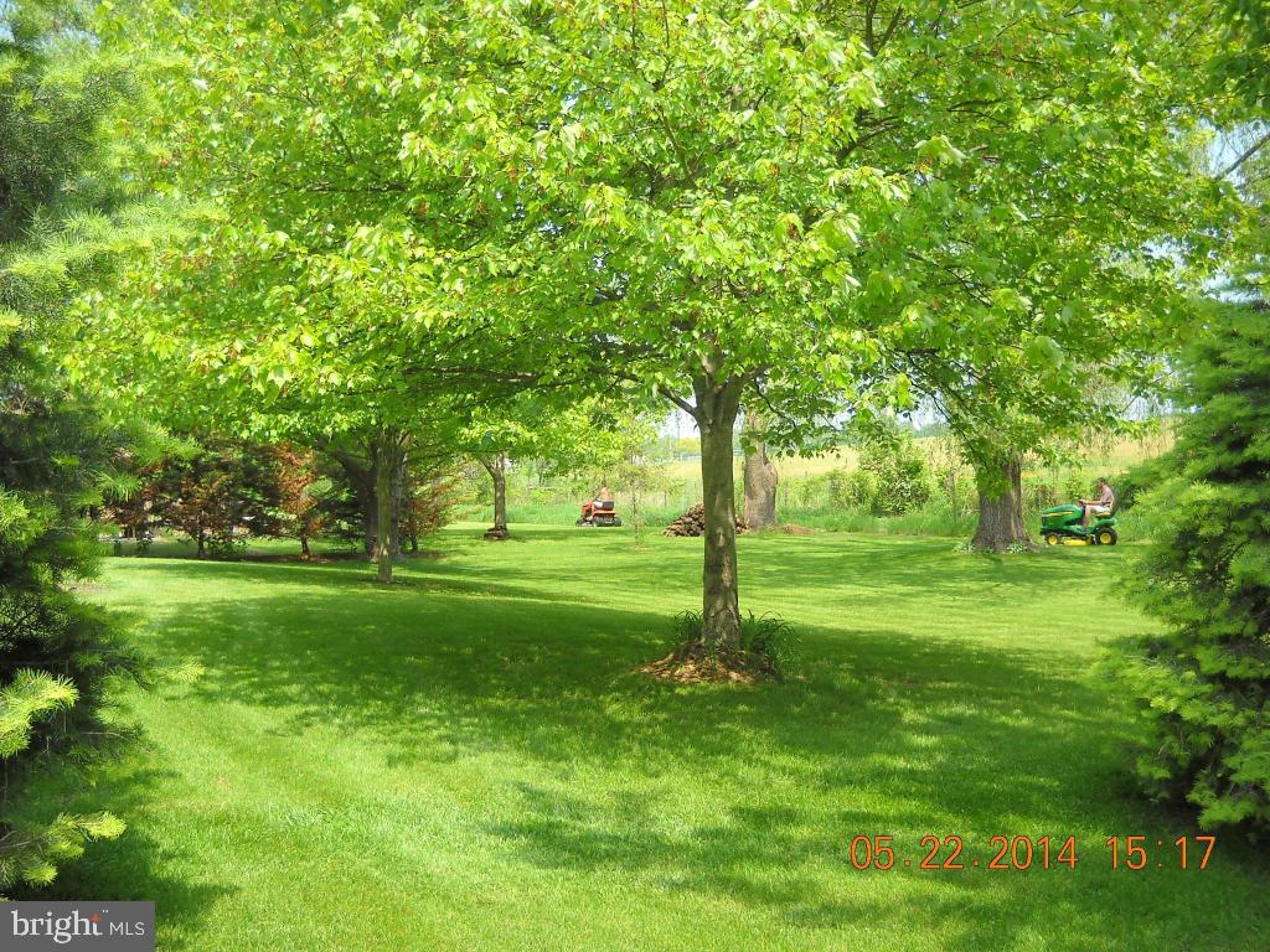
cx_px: 635
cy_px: 476
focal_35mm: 41
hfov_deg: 45.8
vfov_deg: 35.1
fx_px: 1504
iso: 64
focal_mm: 6.72
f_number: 3.1
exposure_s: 1/284
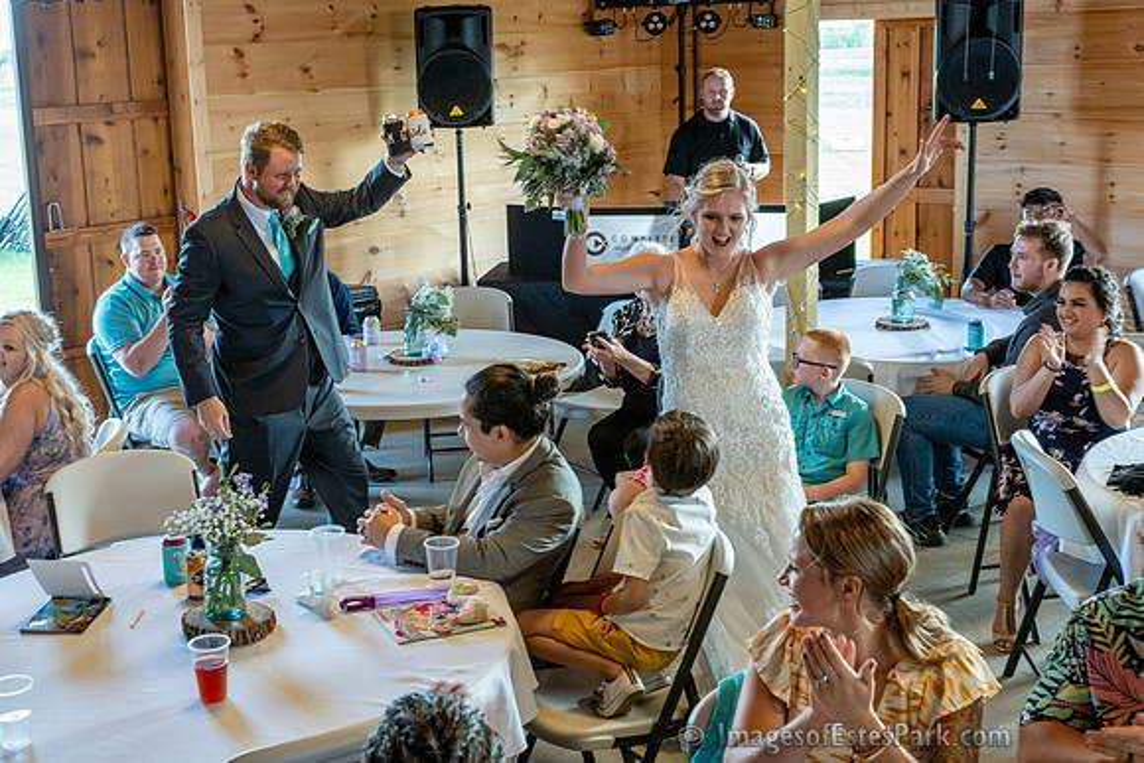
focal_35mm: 40
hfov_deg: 48.4
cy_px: 382
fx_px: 1271
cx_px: 572
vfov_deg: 33.4
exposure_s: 1/100
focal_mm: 40
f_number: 6.3
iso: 1600
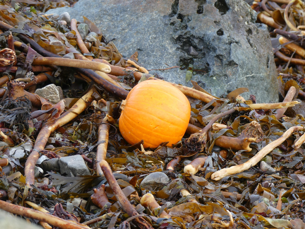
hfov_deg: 9.9
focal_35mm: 200
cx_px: 152
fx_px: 1762
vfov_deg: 7.4
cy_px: 114
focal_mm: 36.1
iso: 160
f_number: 2.8
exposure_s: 1/80
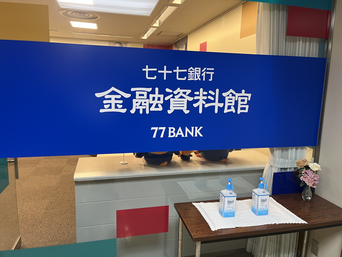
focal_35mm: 26
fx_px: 257
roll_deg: -1.3
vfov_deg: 53.1
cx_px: 171
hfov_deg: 67.3
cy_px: 128
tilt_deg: -6.8
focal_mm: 5.1
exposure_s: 1/50
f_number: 1.6
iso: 80
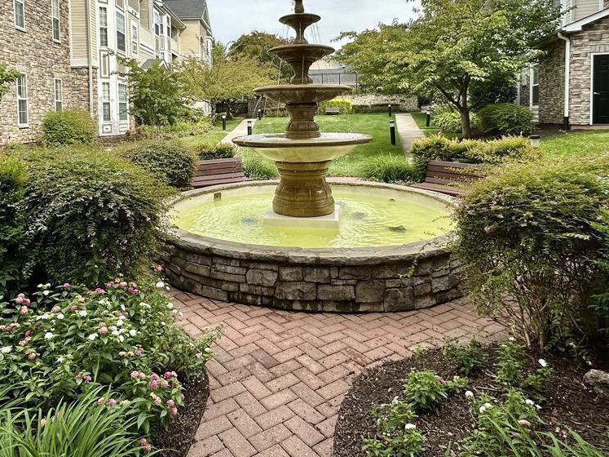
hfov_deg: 71.1
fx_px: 422
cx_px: 256
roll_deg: +1.4
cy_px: 134
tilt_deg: -3.3
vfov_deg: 55.0
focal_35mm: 24
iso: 50
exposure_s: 1/1304
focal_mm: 2.22
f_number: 2.2
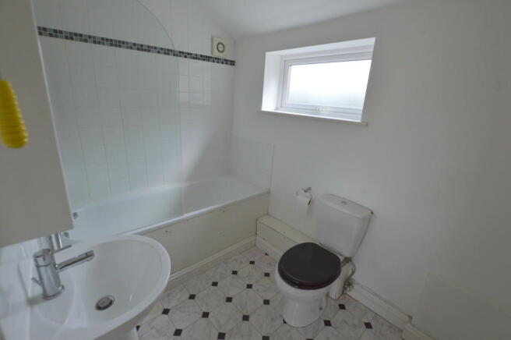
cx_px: 256
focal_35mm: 15
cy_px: 170
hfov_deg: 100.4
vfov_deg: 77.2
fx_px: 213
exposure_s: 1/125
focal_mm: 10
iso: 250
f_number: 5.6
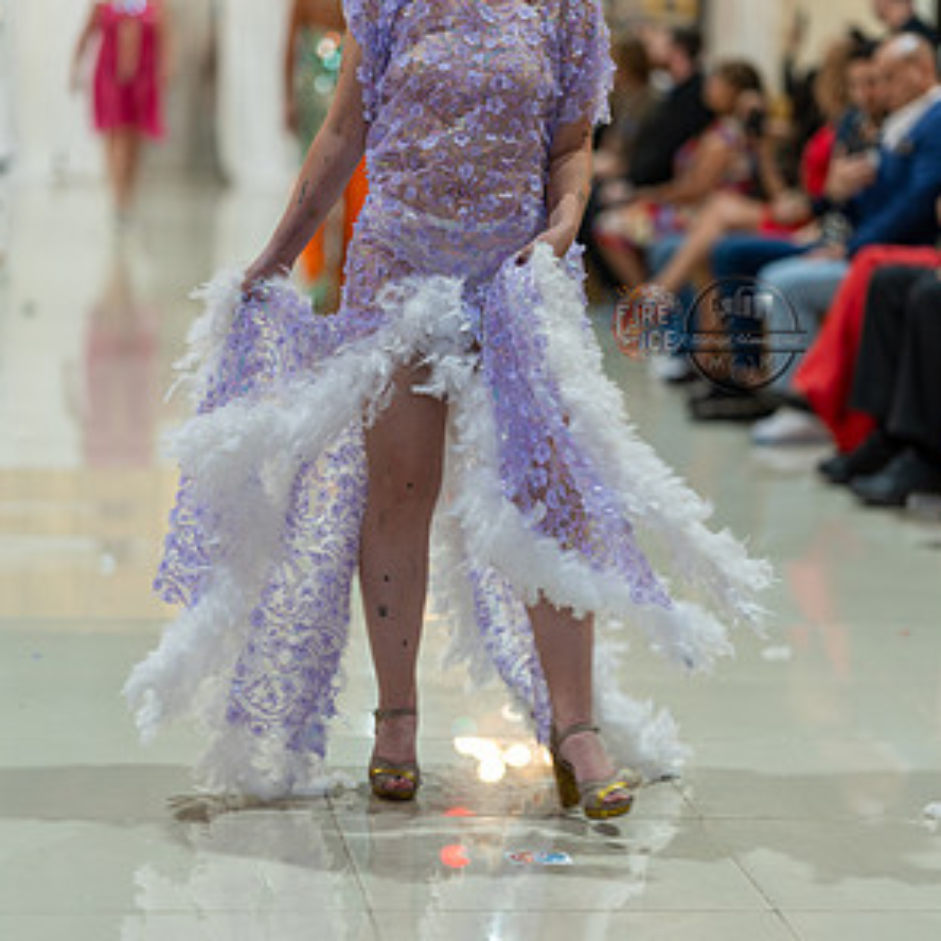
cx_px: 470
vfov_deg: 15.8
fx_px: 3383
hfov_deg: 15.8
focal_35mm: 110
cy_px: 334
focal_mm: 85
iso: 160
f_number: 1.4
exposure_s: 1/160
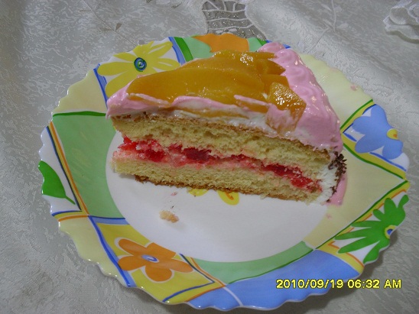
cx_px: 210
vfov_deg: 40.7
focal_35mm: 35
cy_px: 157
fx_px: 424
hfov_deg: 52.6
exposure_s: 1/15
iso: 200
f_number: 3.2
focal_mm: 6.3
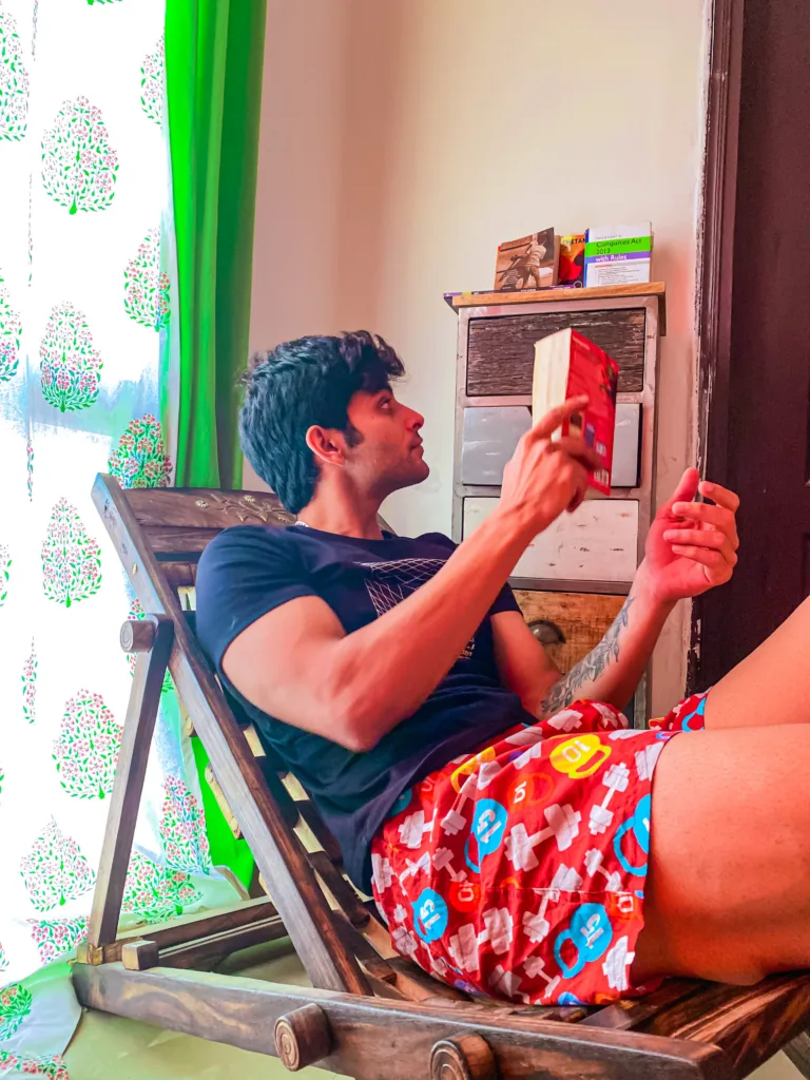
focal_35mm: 26
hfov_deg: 53.1
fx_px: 811
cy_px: 540
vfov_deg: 67.3
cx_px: 405
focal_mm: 4.25
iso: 250
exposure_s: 1/60
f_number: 1.8
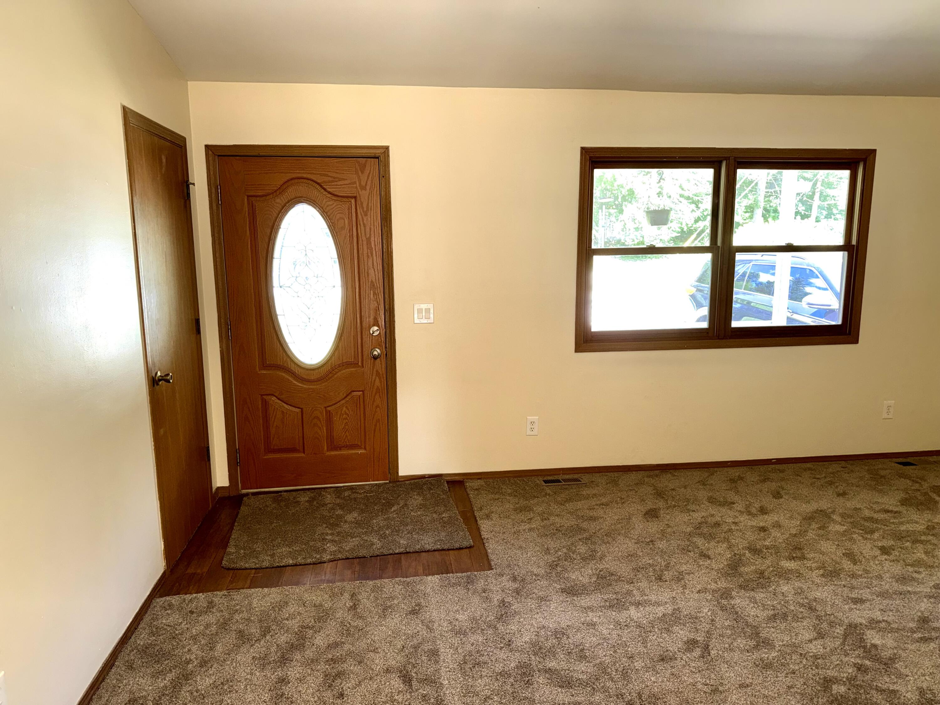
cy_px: 352
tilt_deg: -10.0
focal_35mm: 24
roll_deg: +0.2
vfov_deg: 56.8
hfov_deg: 71.6
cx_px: 470
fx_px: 652
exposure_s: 1/39
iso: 100
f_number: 1.78
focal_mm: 6.76
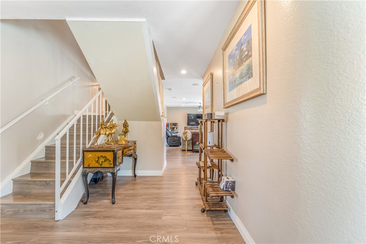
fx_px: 142
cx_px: 183
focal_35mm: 14
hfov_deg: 104.2
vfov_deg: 81.2
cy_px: 122
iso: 100
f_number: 8
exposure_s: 1/4
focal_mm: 14
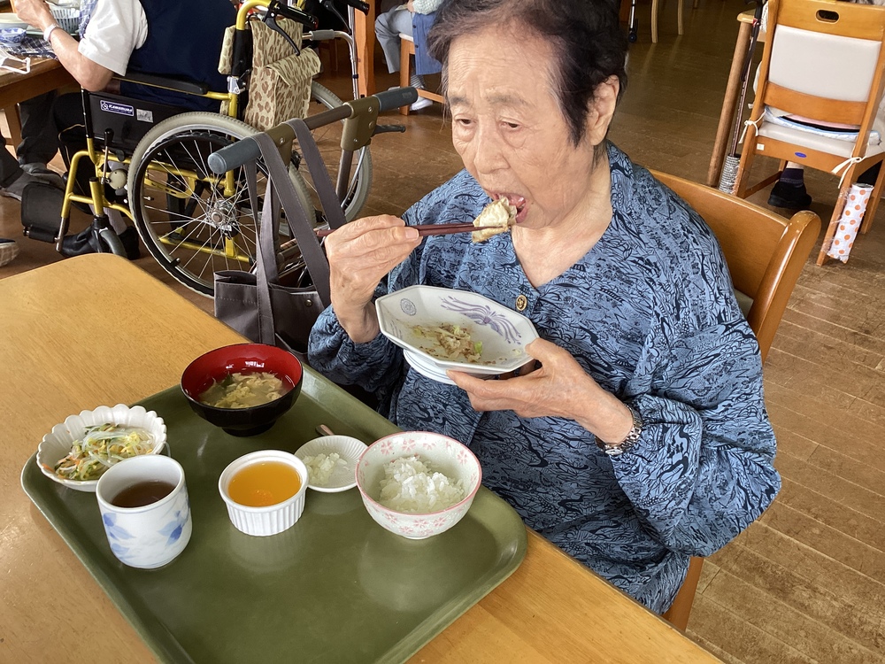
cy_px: 332
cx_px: 442
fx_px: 793
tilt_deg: -31.6
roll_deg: -2.8
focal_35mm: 31
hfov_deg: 58.4
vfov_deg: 45.4
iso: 80
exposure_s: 1/120
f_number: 2.4
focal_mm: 3.3
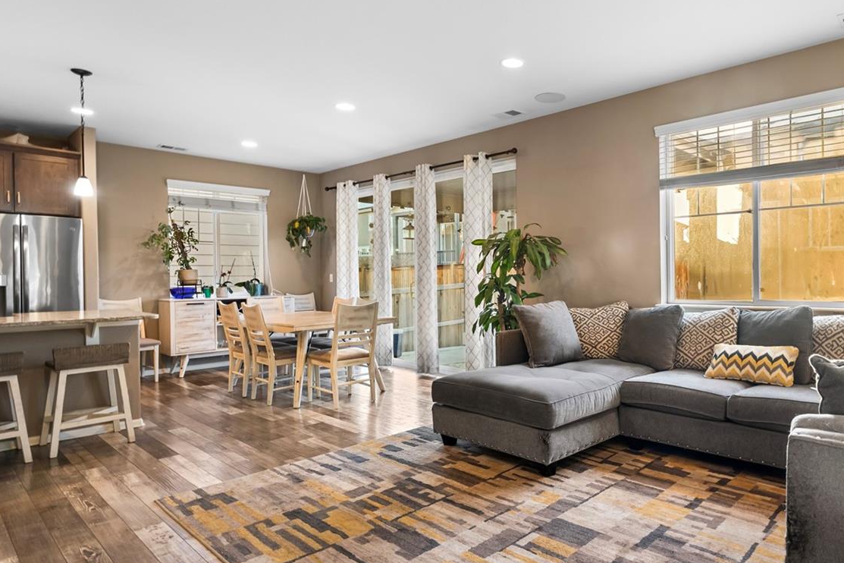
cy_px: 281
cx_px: 544
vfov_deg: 55.1
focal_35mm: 23
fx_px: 539
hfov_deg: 74.4
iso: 320
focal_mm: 16
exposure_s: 1.3
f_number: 8
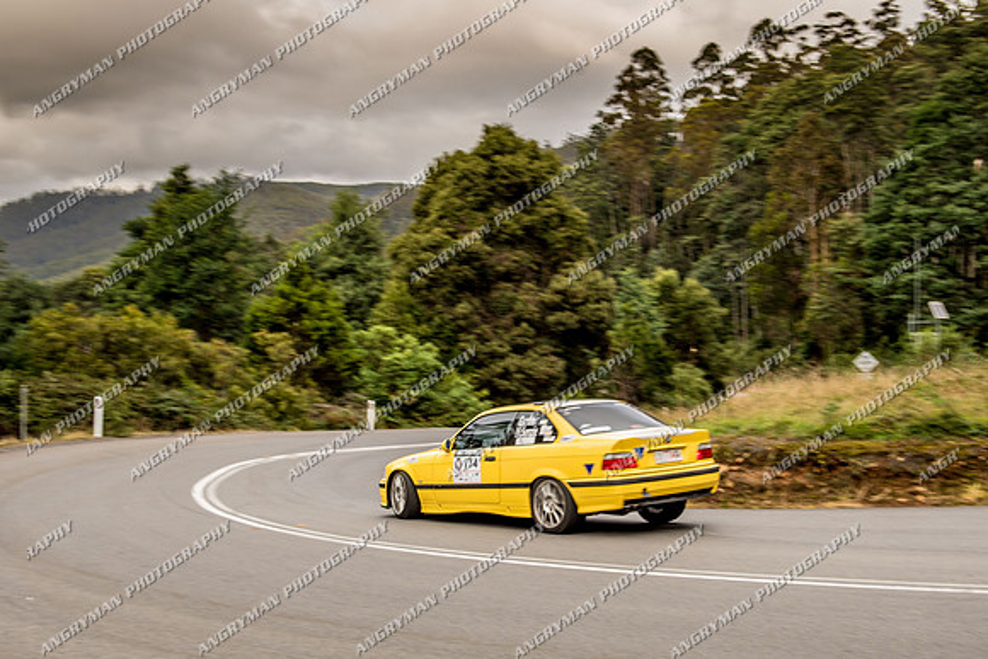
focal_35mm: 44
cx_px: 518
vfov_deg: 30.5
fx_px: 1209
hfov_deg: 44.4
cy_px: 345
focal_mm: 28
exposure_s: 1/100
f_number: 8
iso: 80
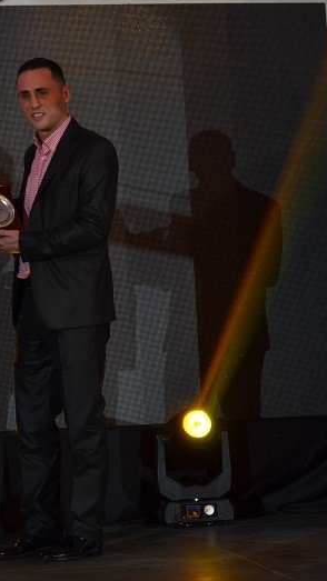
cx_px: 140
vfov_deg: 18.6
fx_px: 1774
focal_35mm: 115
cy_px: 289
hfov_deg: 10.5
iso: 800
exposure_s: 1/60
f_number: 5.3
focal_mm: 48
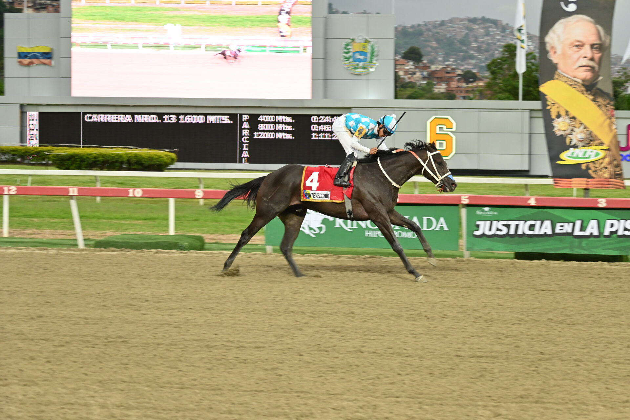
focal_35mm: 106
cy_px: 210
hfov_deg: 19.2
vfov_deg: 12.9
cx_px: 315
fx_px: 1864
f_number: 4.8
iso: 560
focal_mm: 71
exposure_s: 1/320
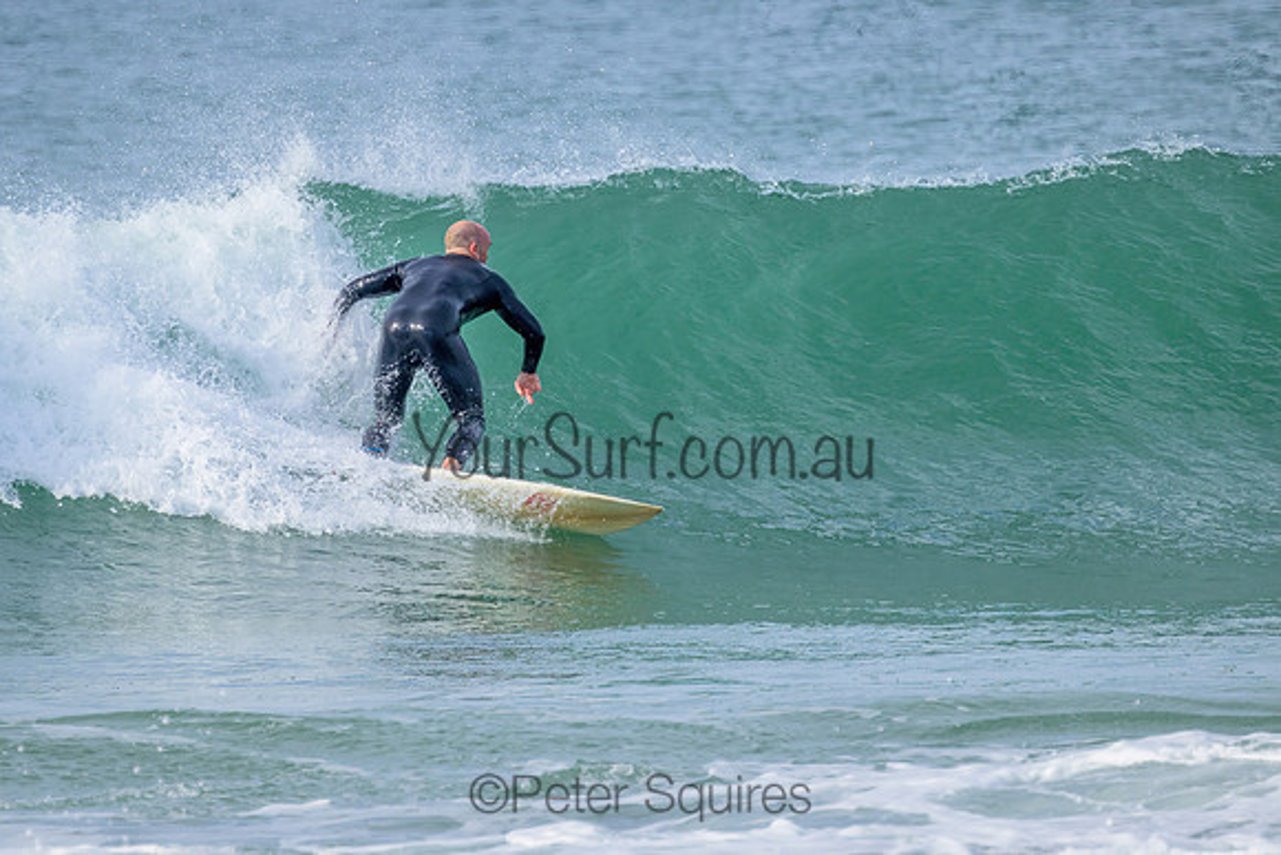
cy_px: 366
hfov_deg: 2.3
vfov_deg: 1.5
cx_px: 606
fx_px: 32554
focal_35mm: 915
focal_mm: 800
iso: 800
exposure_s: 1/800
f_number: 11
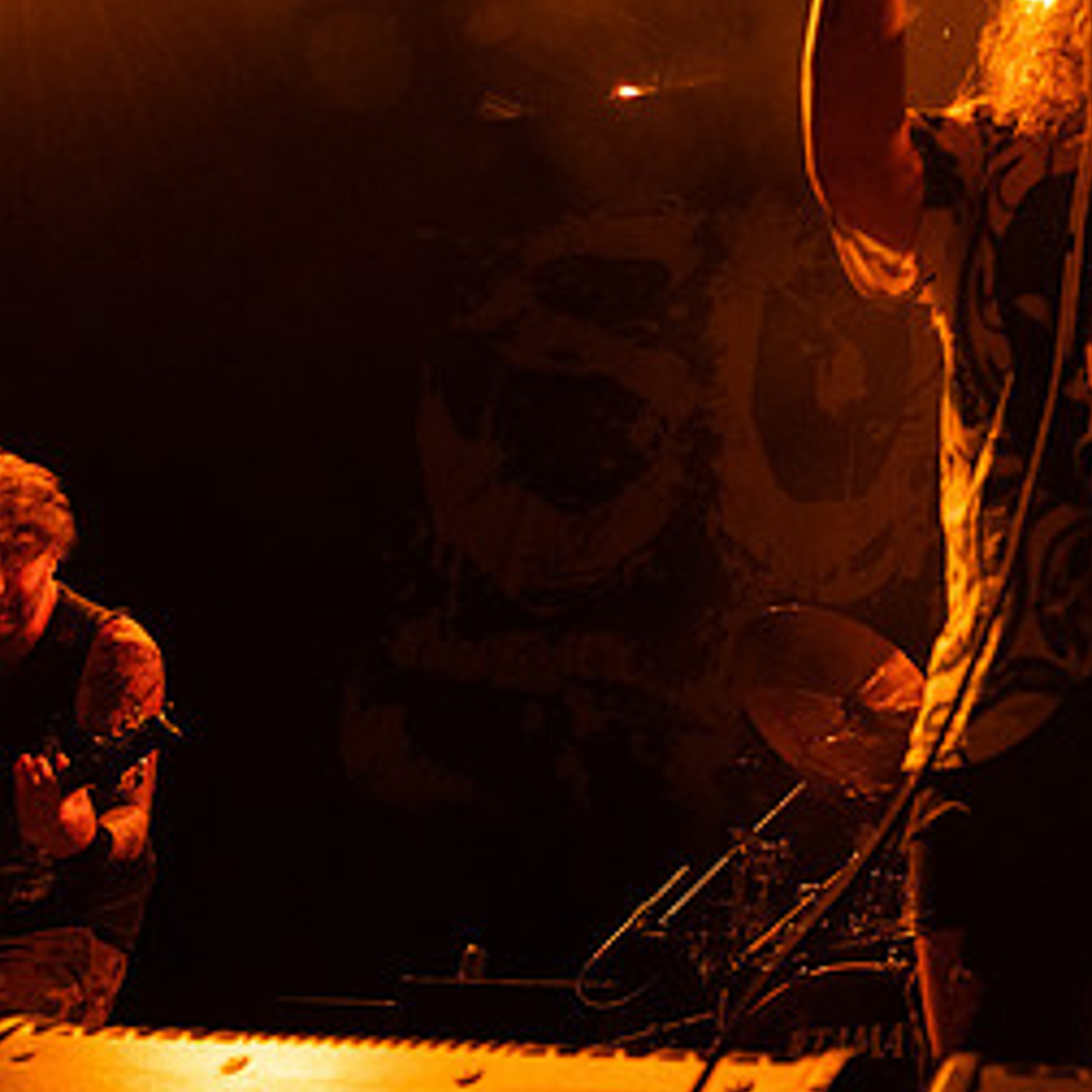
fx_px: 1677
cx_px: 771
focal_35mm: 47
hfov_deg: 35.5
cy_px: 405
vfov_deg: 35.8
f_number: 3.2
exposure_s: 1/400
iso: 3200
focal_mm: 24
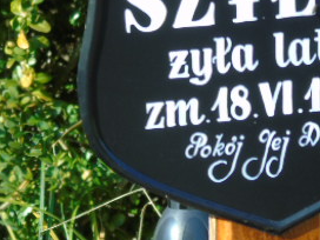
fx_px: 5278
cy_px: -16
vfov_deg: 2.6
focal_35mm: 571
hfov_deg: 3.5
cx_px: 274
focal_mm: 43
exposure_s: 1/125
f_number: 4.8
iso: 80
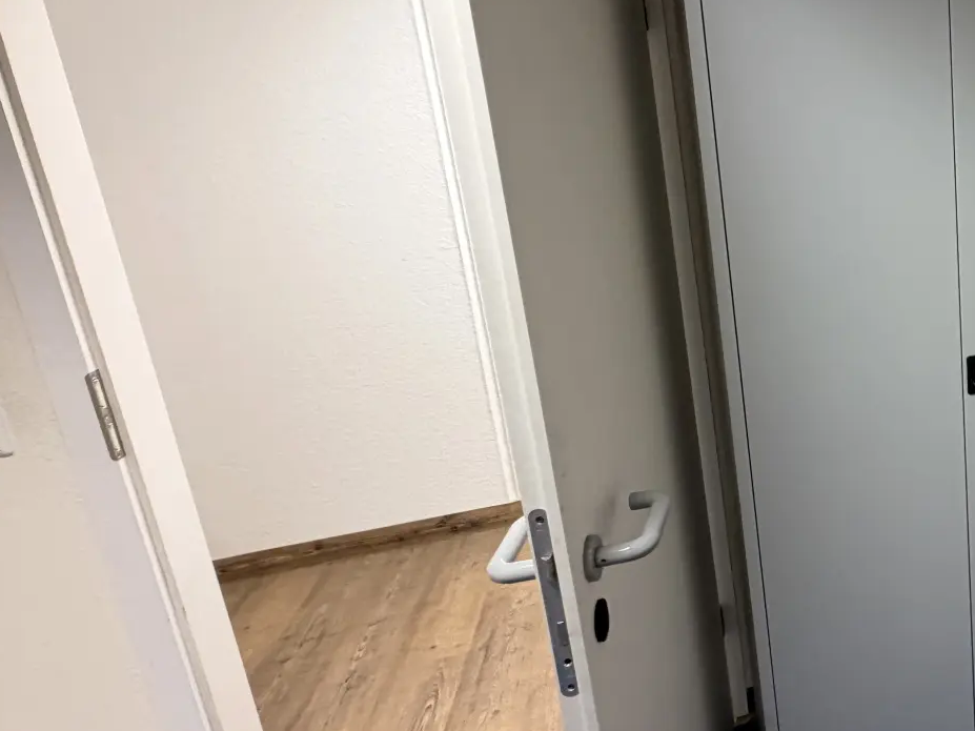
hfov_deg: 49.1
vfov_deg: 47.9
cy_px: 291
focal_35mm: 29
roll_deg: +2.5
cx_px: 997
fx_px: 817
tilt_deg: -14.3
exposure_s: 1/100
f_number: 2.2
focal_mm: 2.22
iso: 200
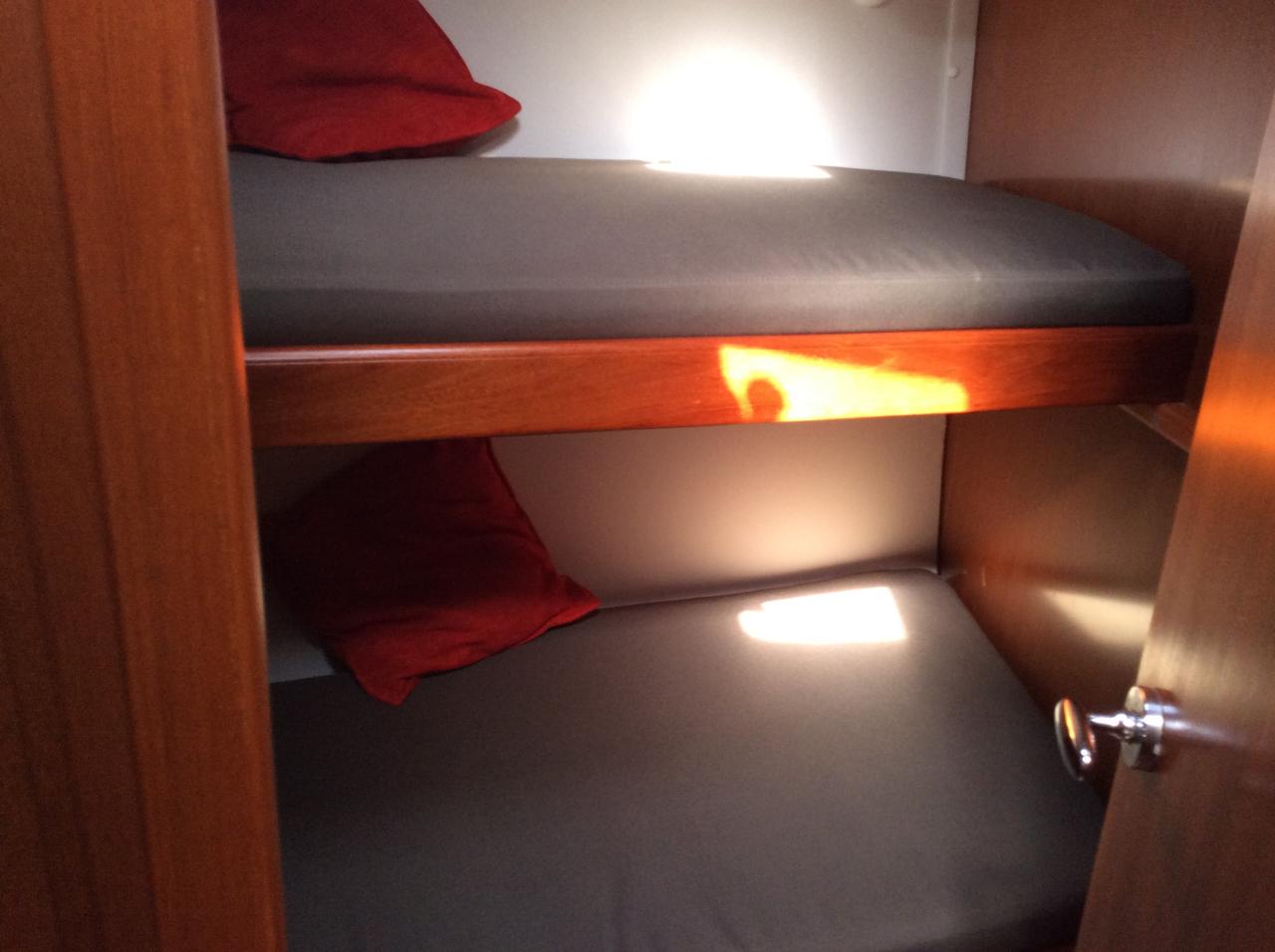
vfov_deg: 44.1
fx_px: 1177
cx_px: 638
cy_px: 476
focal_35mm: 32
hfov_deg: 56.9
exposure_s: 1/25
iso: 100
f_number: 2.4
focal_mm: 3.3
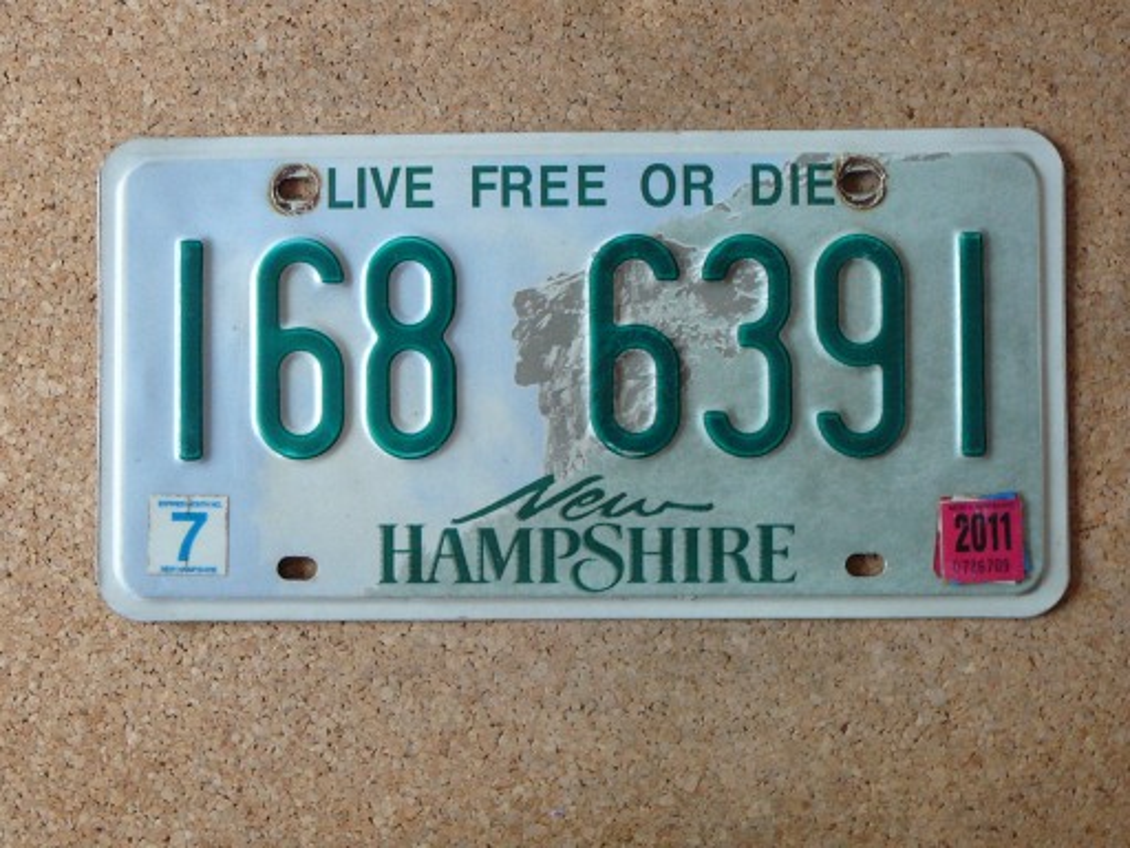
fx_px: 1469
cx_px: 565
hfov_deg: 42.1
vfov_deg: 32.2
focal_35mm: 45
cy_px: 424
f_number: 3.2
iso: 200
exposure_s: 1/13
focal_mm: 6.7
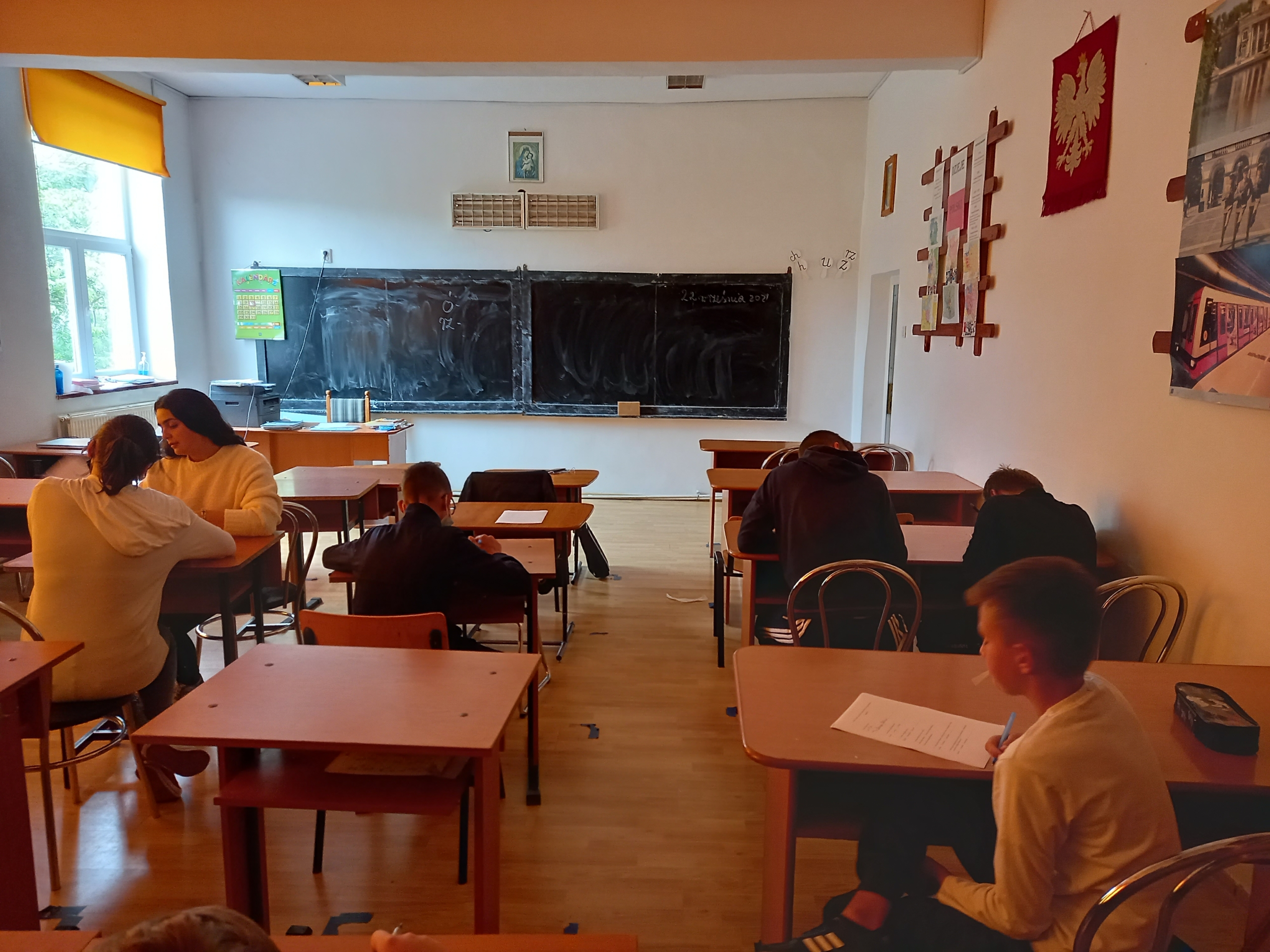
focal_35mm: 25
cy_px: 476
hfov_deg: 69.4
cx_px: 635
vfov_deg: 54.9
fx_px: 917
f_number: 2
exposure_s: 1/25
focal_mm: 4.6
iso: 200
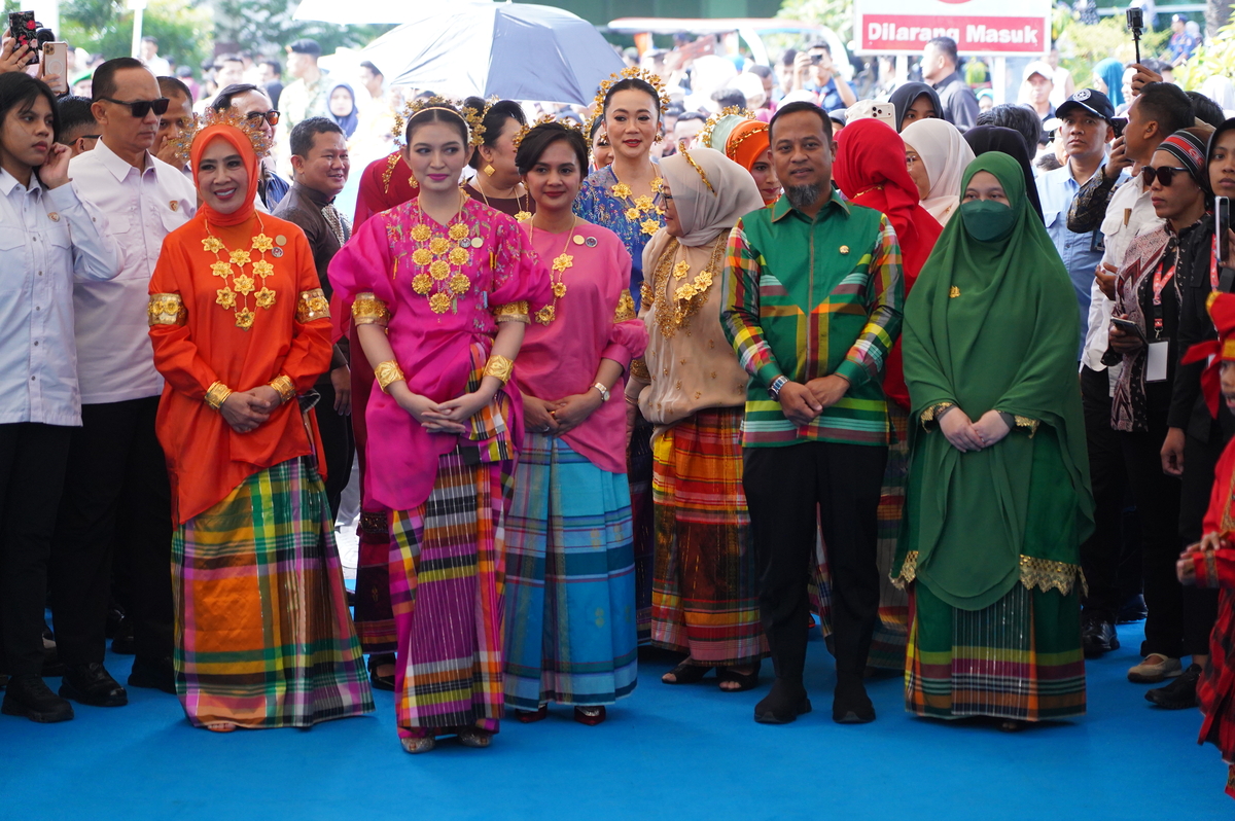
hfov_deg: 19.5
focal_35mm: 105
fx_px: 3599
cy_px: 410
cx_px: 618
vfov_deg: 13.0
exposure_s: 1/1000
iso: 3200
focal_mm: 105
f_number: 4
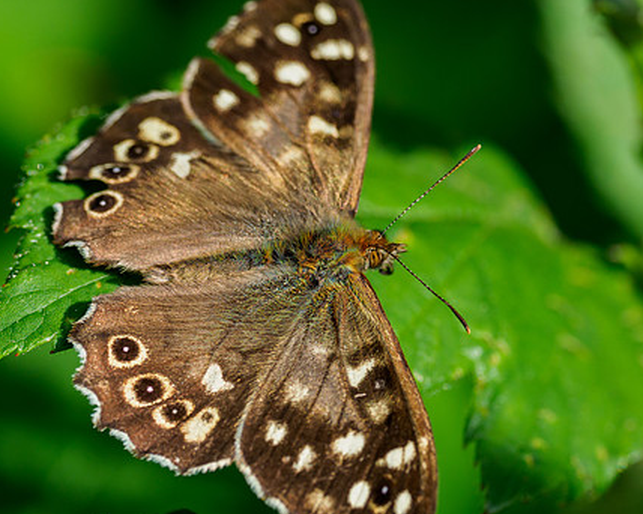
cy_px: 288
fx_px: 16321
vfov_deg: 1.8
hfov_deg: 2.3
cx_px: 365
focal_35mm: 858
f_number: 4.5
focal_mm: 300
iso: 200
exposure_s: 1/500
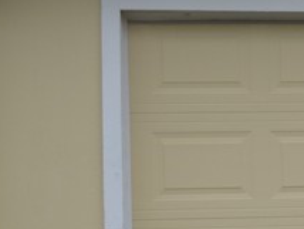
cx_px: 576
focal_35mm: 205
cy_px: 166
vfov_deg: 7.3
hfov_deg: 9.1
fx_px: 1802
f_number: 4.5
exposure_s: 1/320
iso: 200
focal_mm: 28
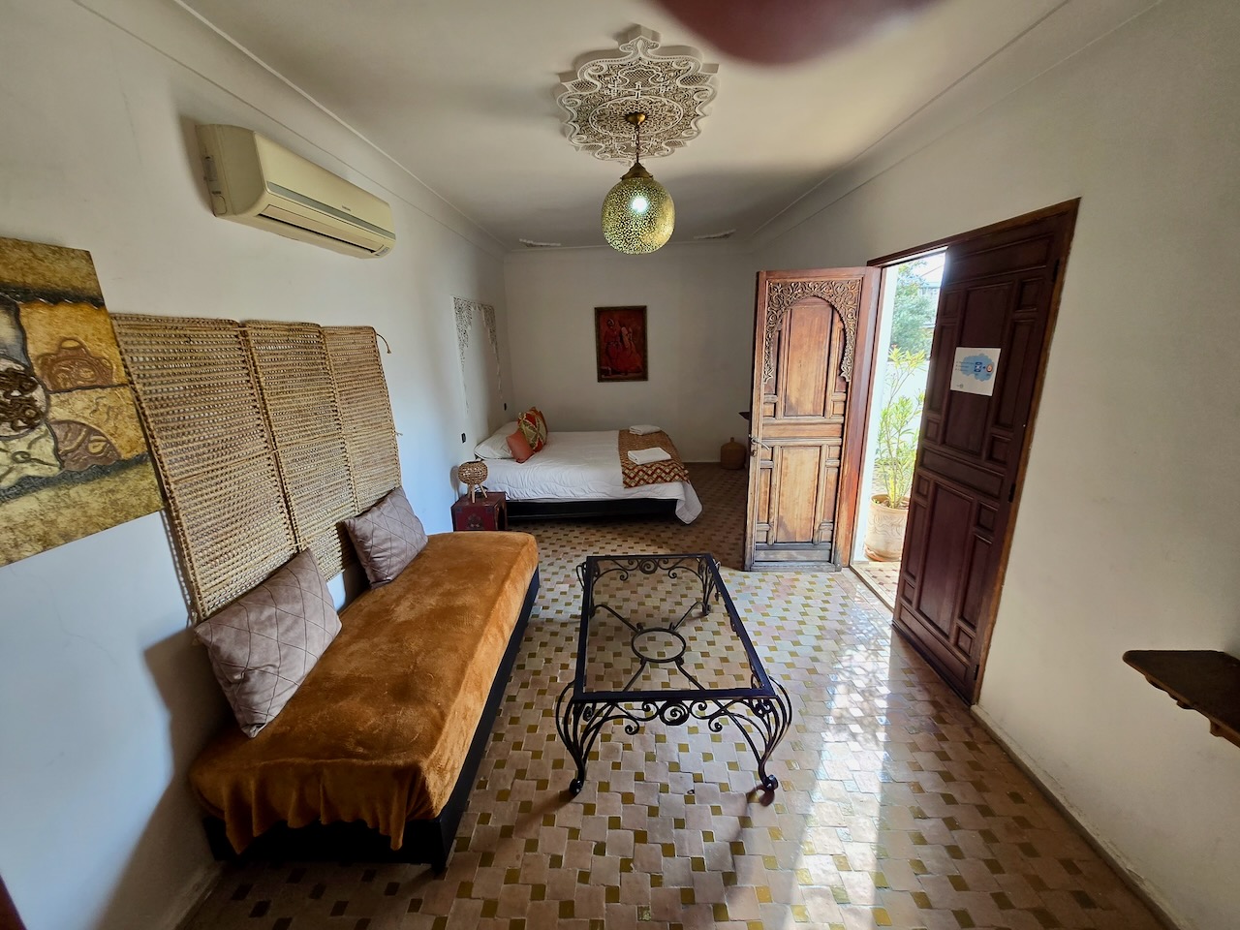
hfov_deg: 106.2
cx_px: 620
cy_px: 465
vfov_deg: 89.9
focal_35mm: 13
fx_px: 466
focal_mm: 1.7
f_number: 2.2
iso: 40
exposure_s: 1/50
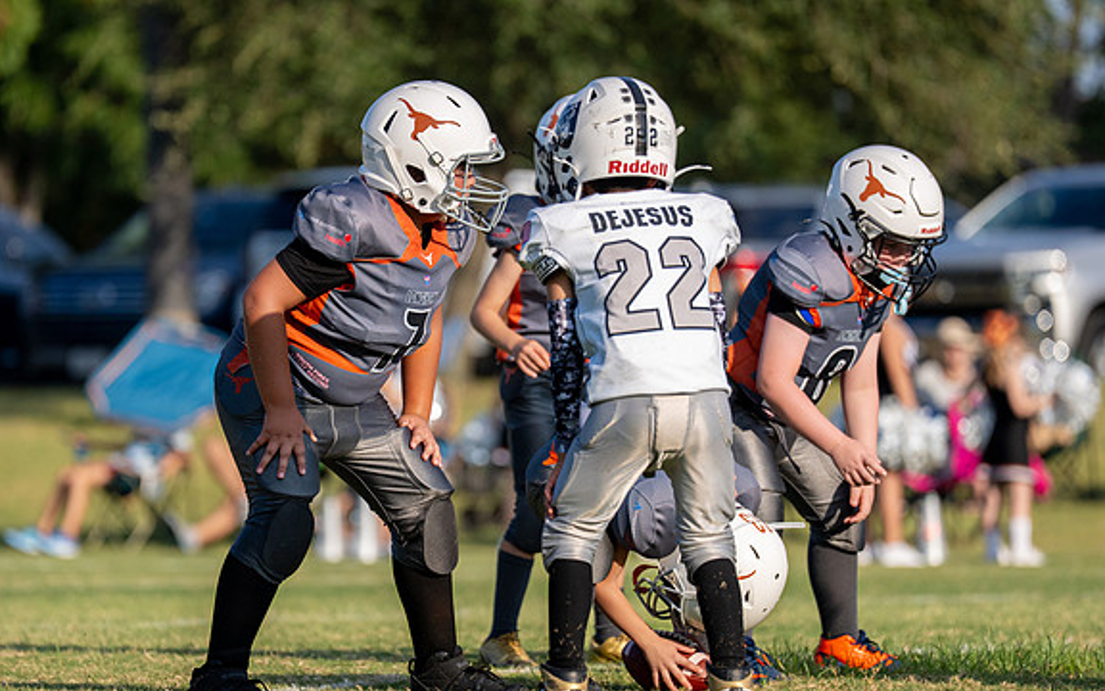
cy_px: 379
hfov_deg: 6.8
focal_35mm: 311
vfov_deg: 4.2
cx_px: 435
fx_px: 9366
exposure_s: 1/6400
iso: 320
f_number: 2.8
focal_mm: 200
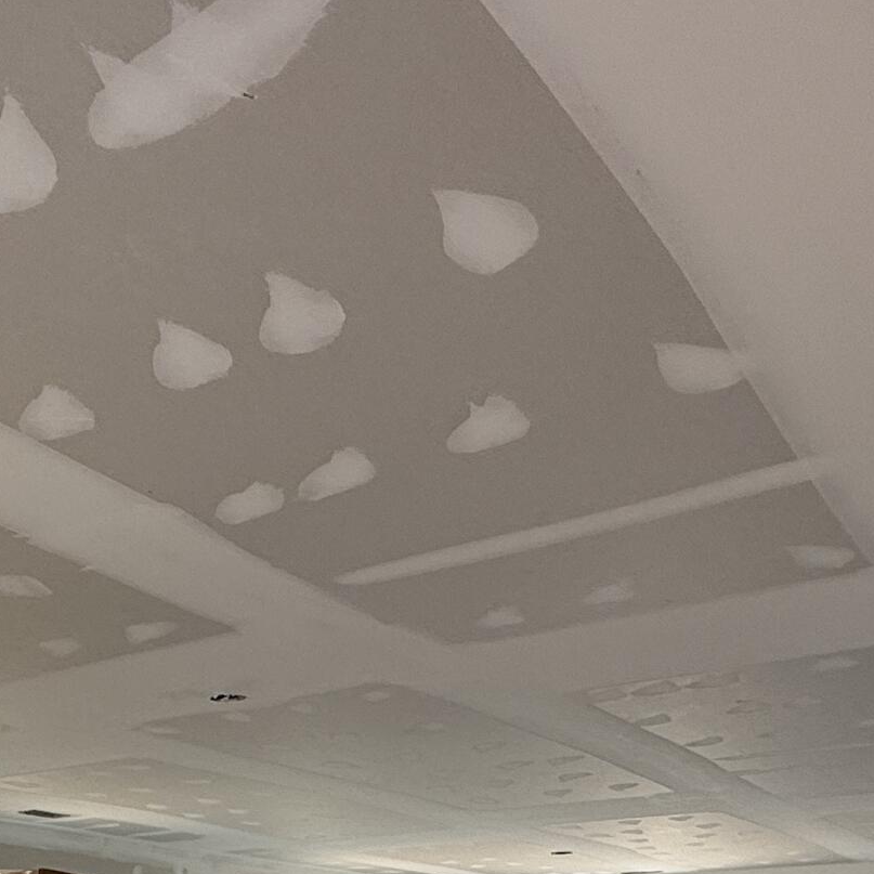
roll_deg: -0.6
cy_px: 1006
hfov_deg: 33.9
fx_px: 1314
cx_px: 23
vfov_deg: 31.7
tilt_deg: +0.3
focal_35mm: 46
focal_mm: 2.22
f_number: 2.2
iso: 80
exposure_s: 1/100
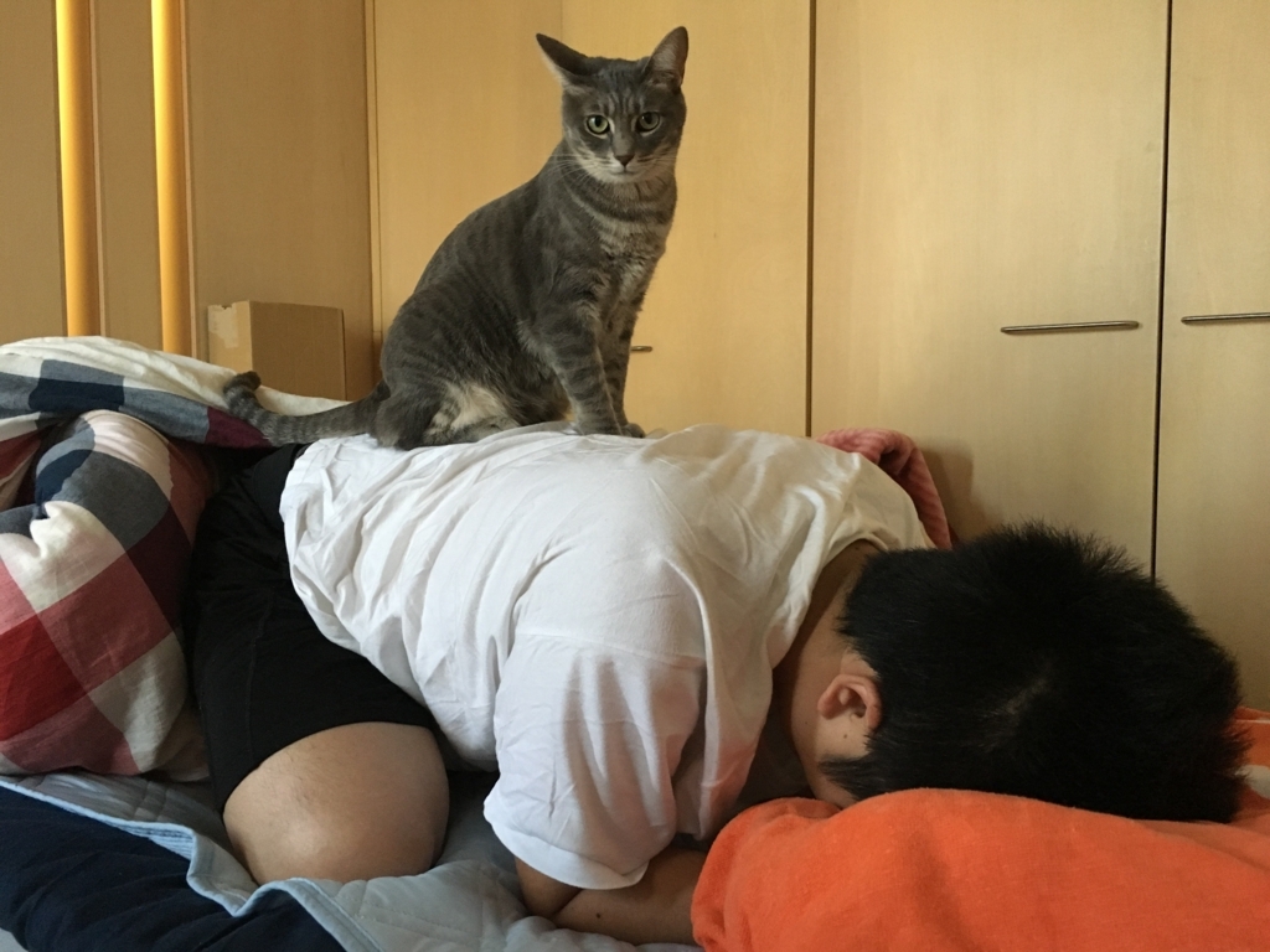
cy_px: 476
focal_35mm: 29
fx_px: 1064
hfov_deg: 61.7
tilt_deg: -3.7
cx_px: 635
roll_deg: +0.0
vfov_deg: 48.2
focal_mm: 4.15
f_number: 2.2
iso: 200
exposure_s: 1/15
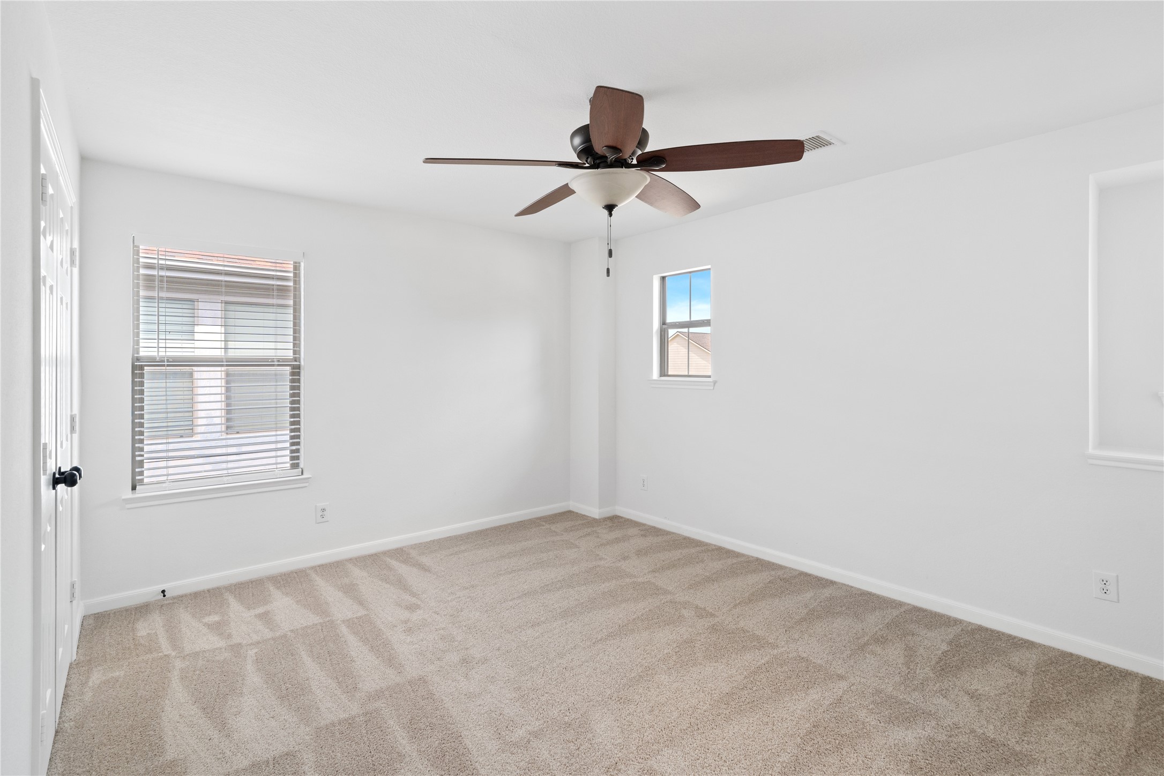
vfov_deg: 73.7
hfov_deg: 96.7
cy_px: 388
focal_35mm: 16
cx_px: 582
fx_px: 517
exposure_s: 1/30
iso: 1000
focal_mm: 16
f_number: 8
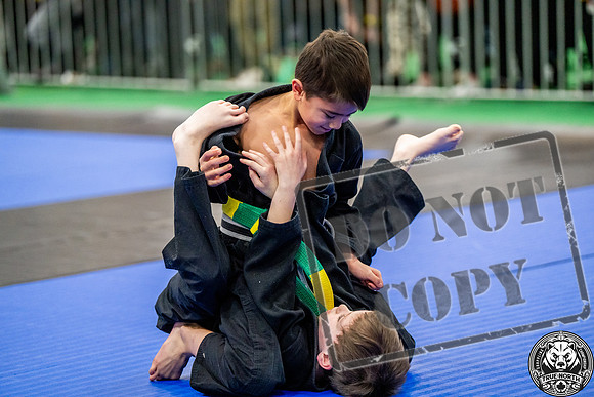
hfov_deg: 14.7
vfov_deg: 9.8
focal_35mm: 140
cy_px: 198
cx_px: 297
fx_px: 2310
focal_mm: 140
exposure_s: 1/500
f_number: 2.8
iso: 5000
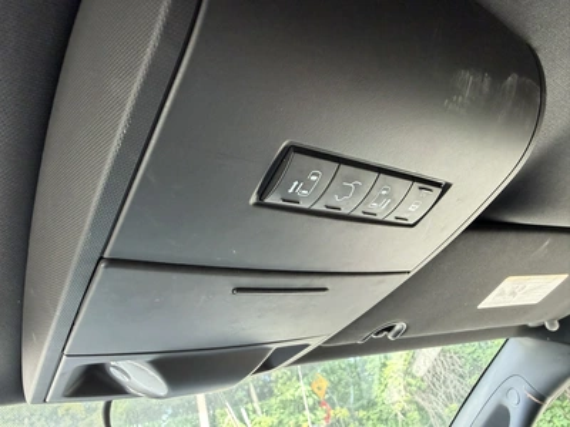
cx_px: 285
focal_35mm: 24
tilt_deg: +27.9
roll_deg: +11.7
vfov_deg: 56.8
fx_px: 395
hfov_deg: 71.6
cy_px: 214
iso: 320
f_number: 2.2
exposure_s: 1/93
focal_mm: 2.22
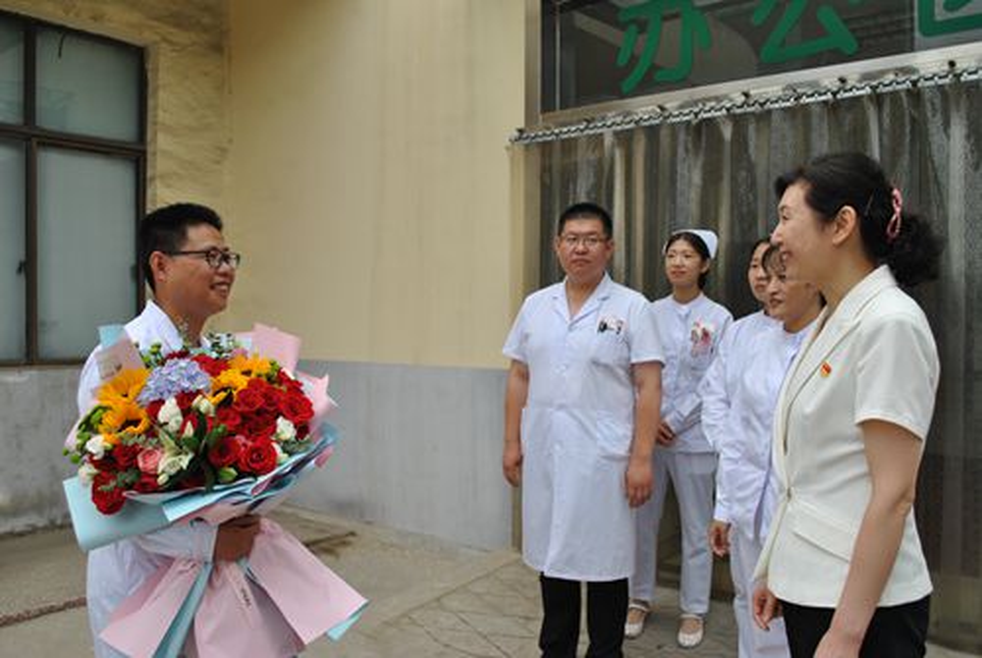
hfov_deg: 61.9
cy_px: 329
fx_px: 820
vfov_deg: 43.7
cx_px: 491
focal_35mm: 30
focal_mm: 20
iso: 125
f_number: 5.6
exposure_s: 1/125
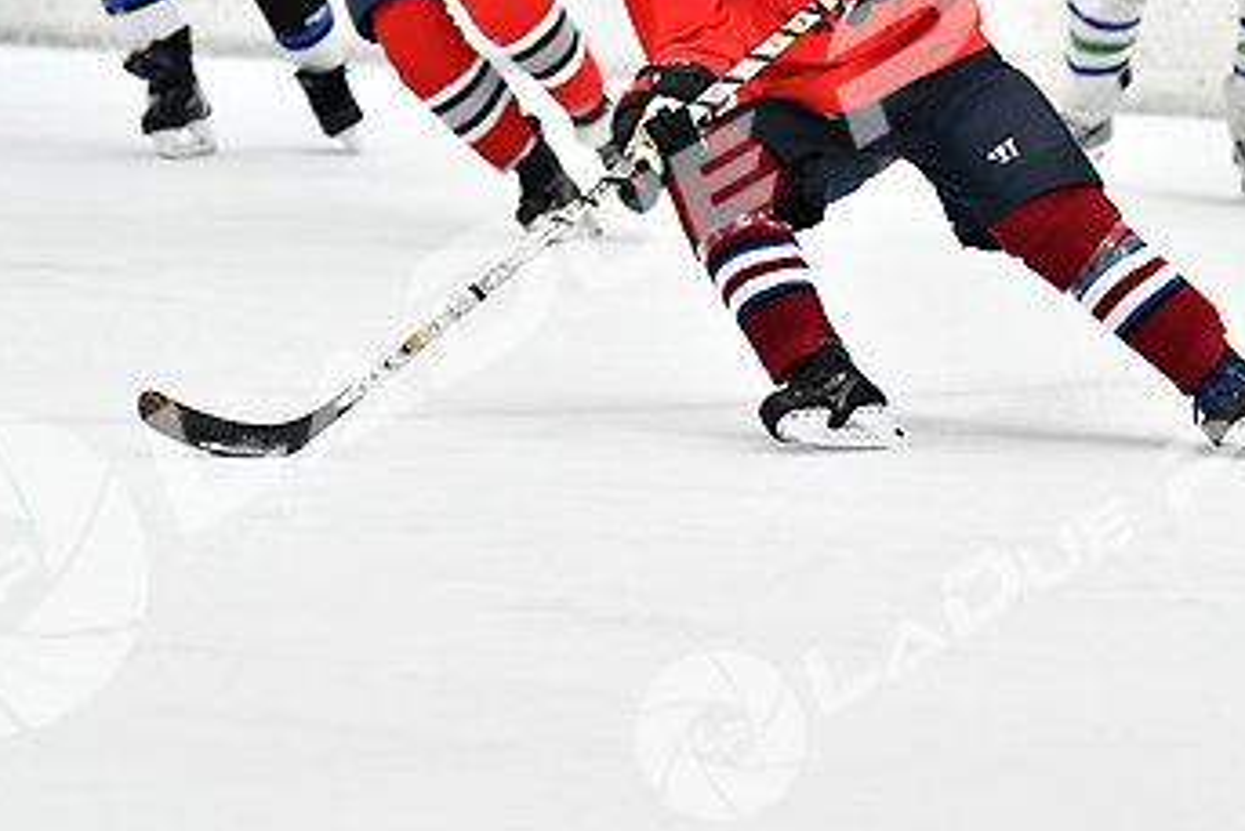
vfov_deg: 4.0
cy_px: 201
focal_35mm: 343
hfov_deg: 6.0
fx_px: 11861
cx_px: 628
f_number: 2.8
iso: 6400
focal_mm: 135
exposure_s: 1/1600
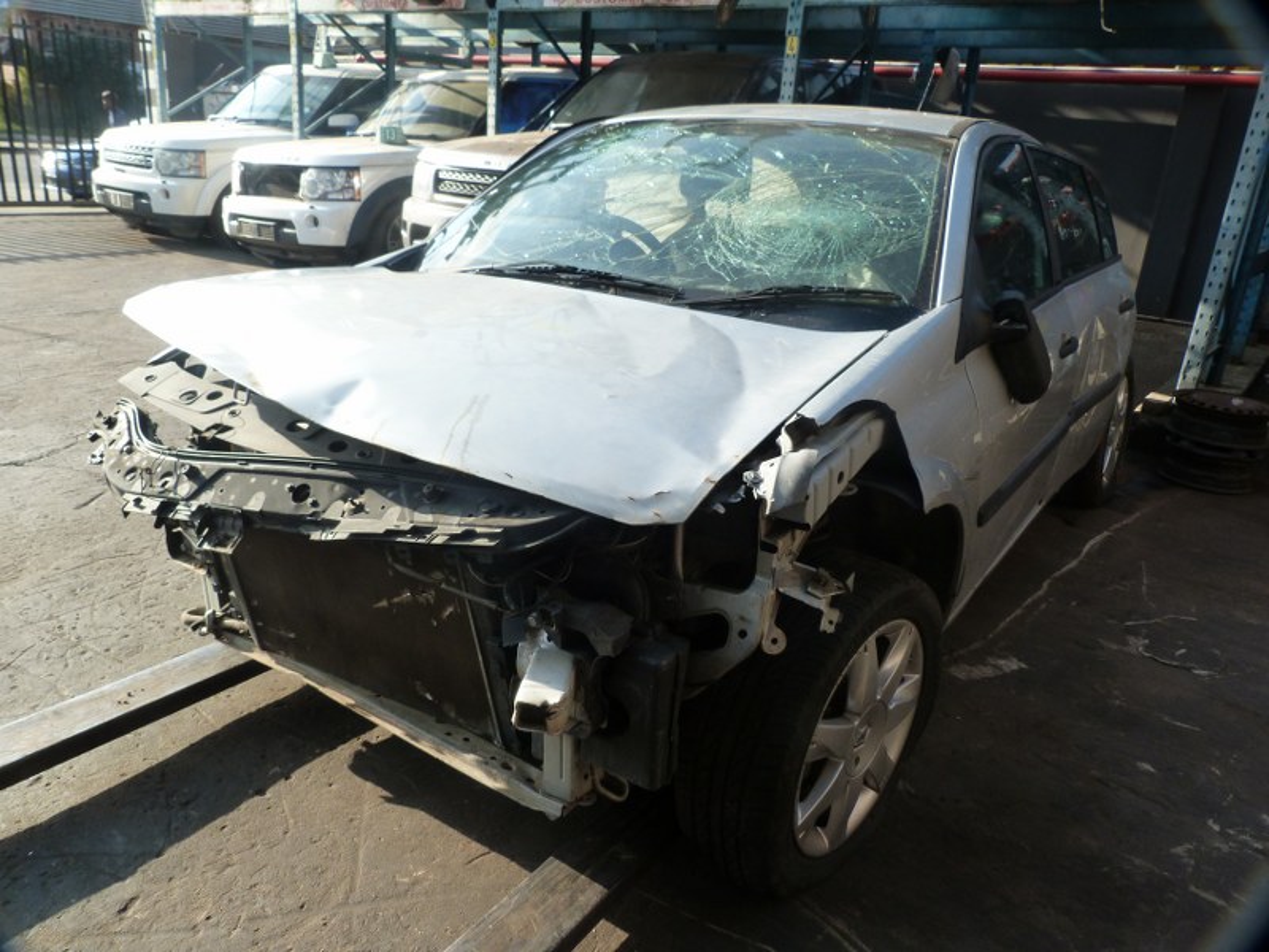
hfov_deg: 69.4
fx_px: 916
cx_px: 634
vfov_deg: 54.9
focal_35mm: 25
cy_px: 476
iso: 125
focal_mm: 4.5
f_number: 4
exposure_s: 1/160
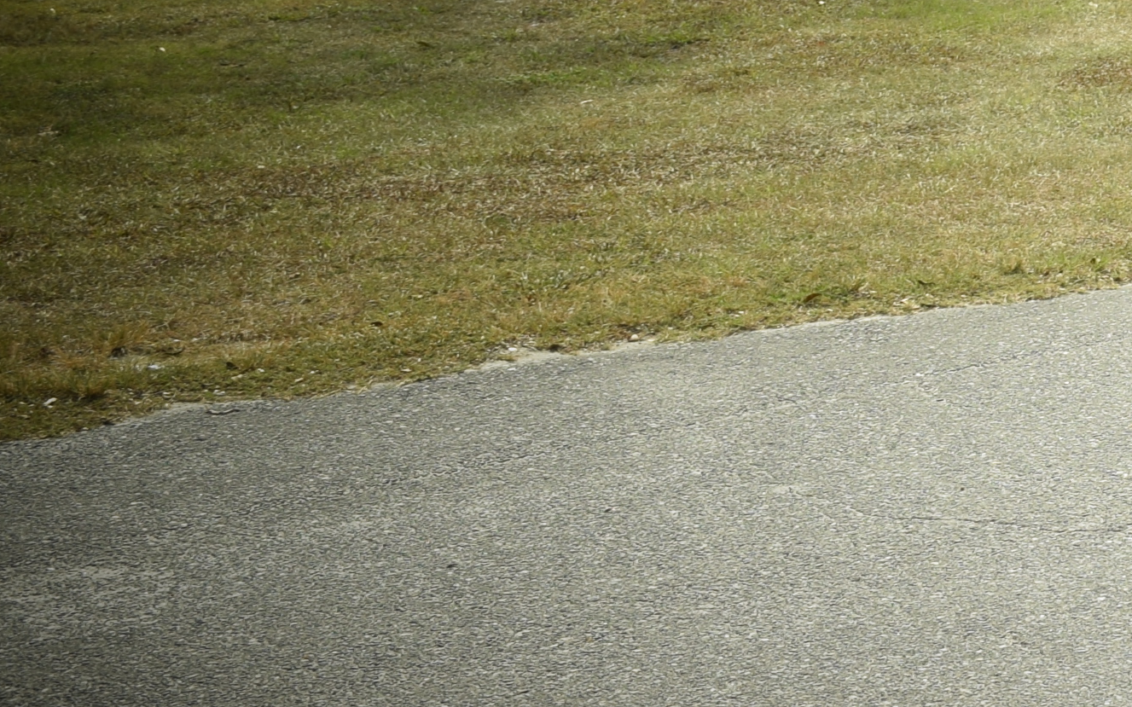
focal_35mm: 114
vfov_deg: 11.0
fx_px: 3517
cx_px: 1738
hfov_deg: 16.5
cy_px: -368
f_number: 6.3
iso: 100
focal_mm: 22
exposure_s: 1/160
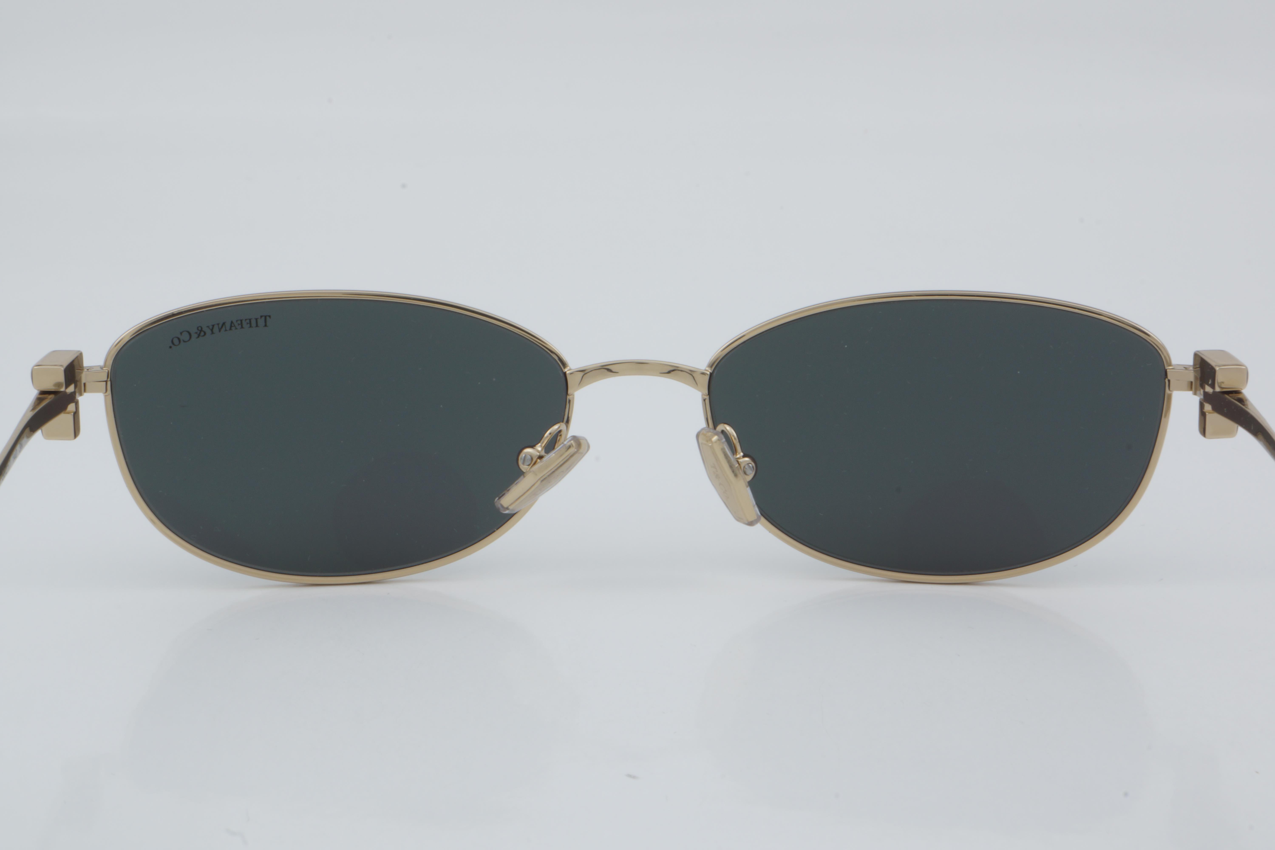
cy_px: 425
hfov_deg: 24.6
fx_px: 2922
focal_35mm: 82
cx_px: 638
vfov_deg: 16.6
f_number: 29
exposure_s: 1/4
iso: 100
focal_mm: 55
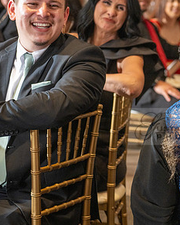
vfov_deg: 14.7
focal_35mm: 131
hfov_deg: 11.6
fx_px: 872
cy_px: 126
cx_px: 195
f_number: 3.5
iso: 800
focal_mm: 70
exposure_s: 1/160
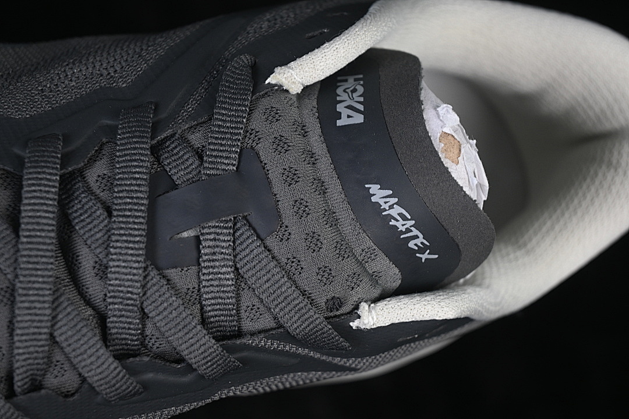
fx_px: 1310
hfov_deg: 27.0
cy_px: 210
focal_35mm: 75
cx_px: 314
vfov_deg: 18.2
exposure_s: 1/60
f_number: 6.3
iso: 160
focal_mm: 50
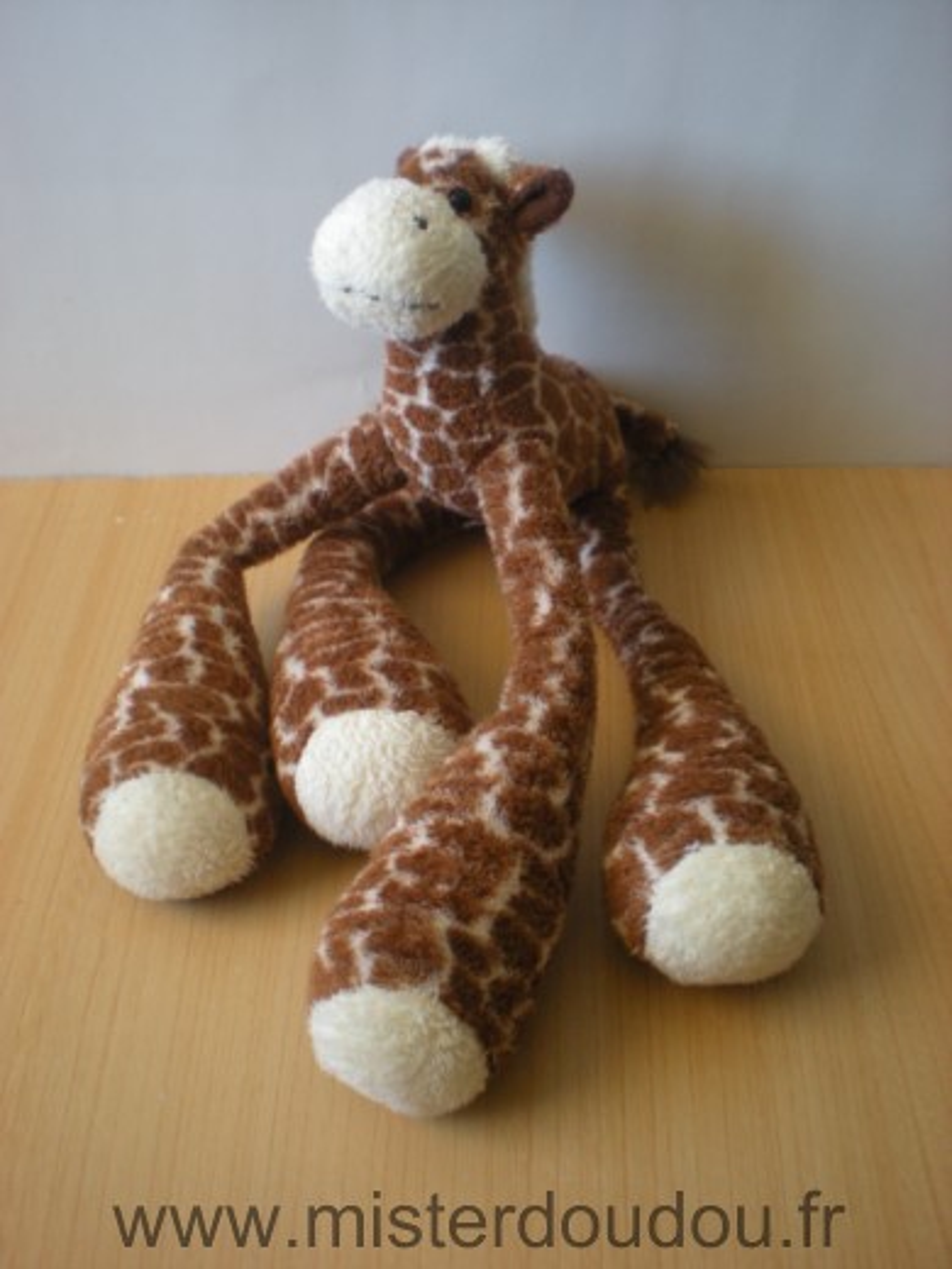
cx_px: 476
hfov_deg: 37.7
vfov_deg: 49.0
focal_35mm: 38
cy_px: 634
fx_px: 1393
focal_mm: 6.3
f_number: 3.1
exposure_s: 1/62
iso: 168
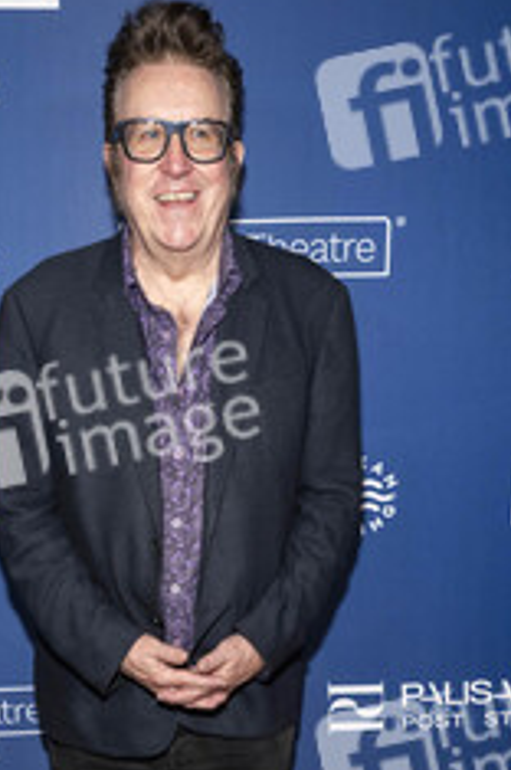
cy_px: 583
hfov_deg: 29.0
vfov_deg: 41.5
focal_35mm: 46
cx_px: 187
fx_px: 982
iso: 800
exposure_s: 1/200
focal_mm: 27
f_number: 5.6
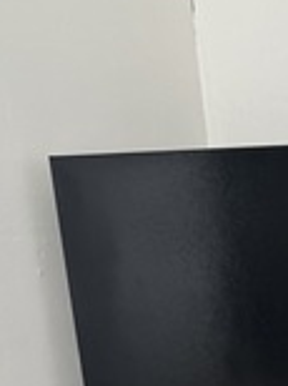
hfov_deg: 12.2
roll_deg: +2.2
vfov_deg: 16.9
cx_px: 619
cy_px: 598
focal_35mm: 104
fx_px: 1157
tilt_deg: -15.7
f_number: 1.78
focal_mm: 6.76
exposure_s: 1/121
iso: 100
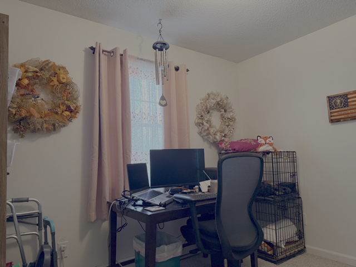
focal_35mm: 24
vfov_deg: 56.8
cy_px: 134
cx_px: 178
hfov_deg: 71.6
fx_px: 247
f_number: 1.78
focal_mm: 6.76
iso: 320
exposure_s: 1/60
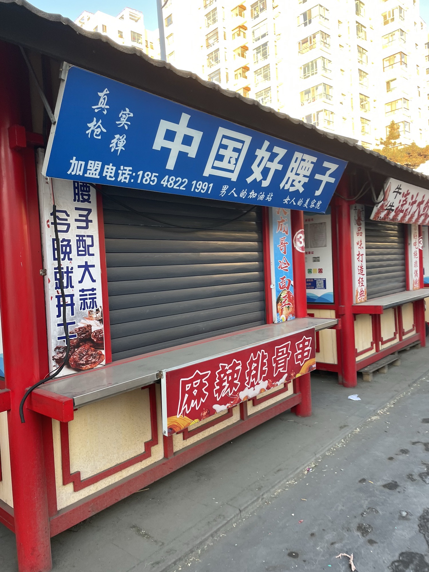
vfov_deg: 67.3
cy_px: 286
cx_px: 214
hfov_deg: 53.1
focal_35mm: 26
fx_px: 430
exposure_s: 1/121
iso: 50
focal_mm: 4.2
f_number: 1.6
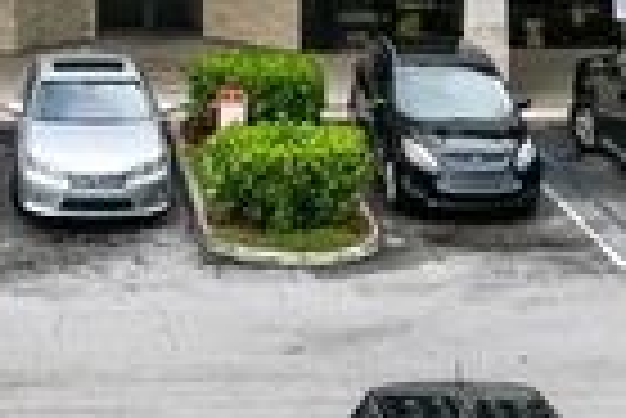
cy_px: -382
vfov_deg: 12.2
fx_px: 1758
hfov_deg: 19.7
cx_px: 23
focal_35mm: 101
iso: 100
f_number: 2.8
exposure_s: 1/1000
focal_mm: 8.38
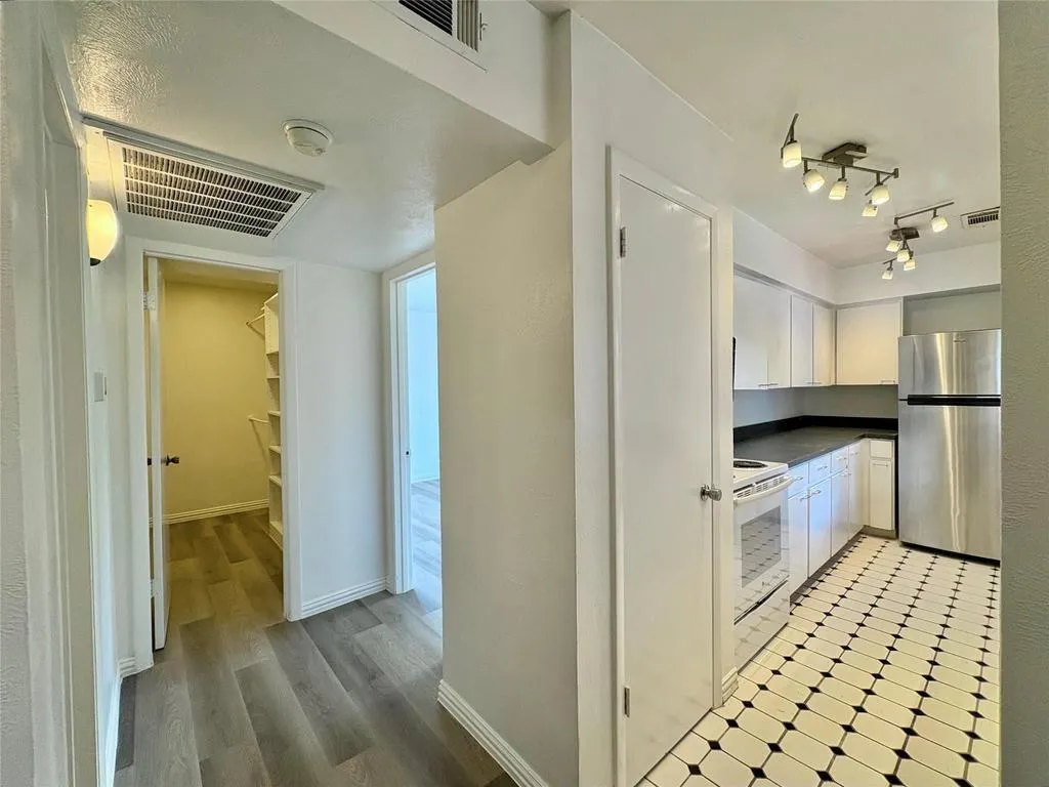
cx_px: 524
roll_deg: -1.1
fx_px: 424
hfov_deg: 102.1
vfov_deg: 85.7
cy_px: 394
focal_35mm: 14
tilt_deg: -0.5
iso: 160
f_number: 2.2
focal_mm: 2.22
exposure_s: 1/120
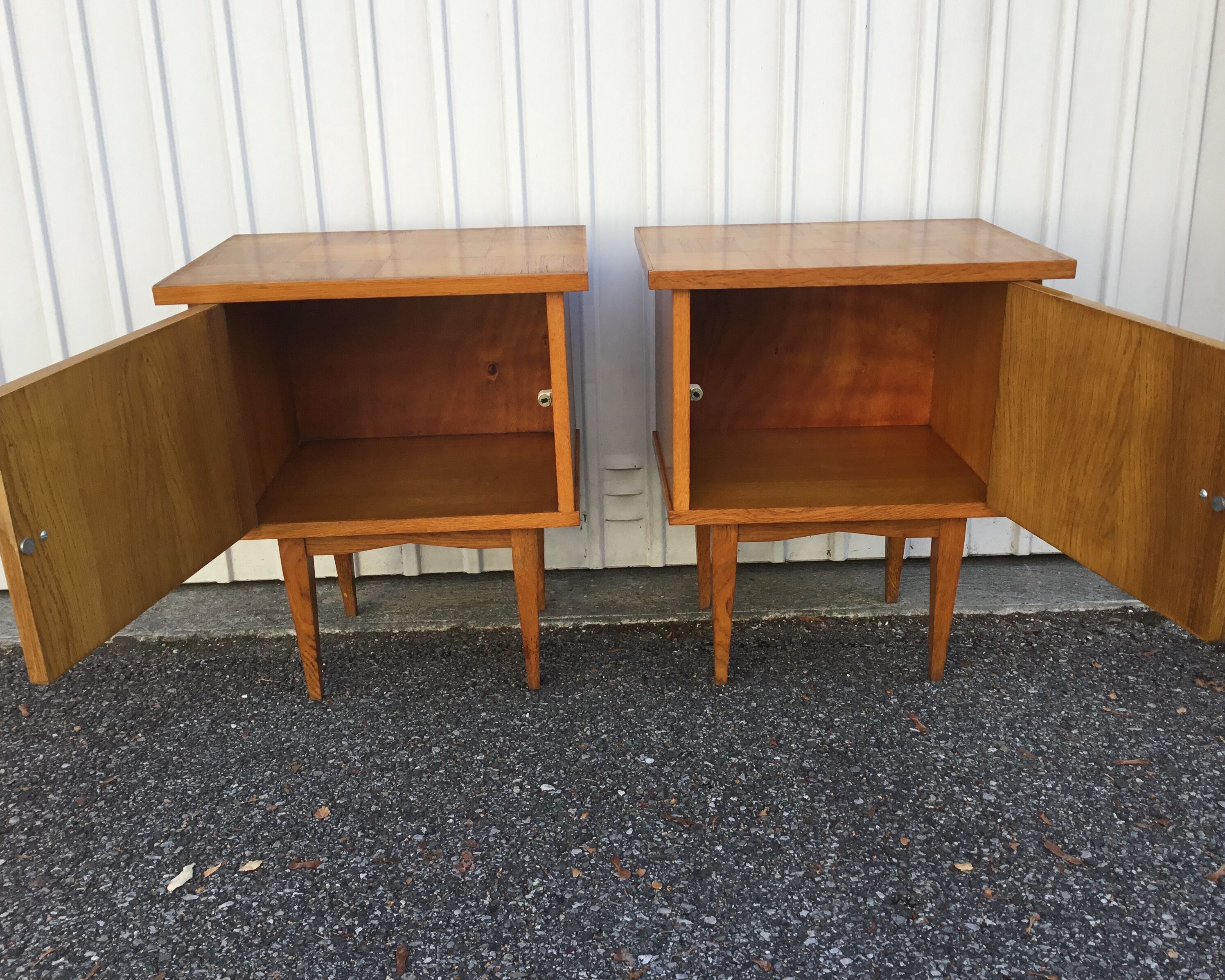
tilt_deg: -17.9
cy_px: 481
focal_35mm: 33
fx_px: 1196
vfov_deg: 44.5
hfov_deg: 54.2
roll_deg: +1.1
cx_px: 616
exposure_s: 1/196
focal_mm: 3.3
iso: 25
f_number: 2.4
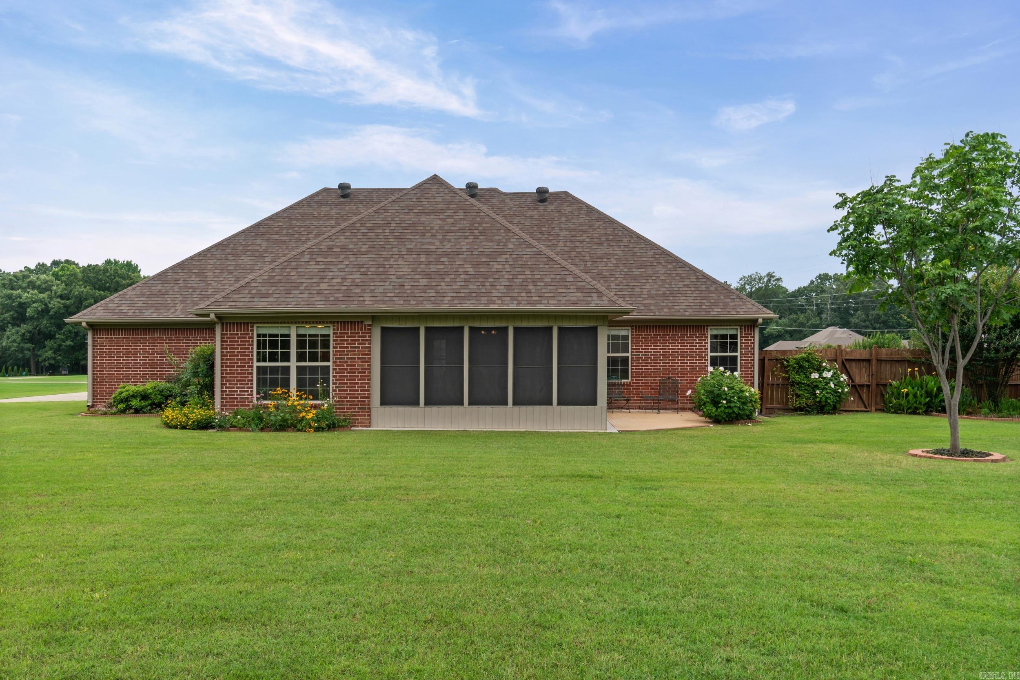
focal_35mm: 27
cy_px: 340
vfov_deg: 47.9
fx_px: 765
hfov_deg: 67.4
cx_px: 510
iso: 250
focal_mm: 18
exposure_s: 1/80
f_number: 9
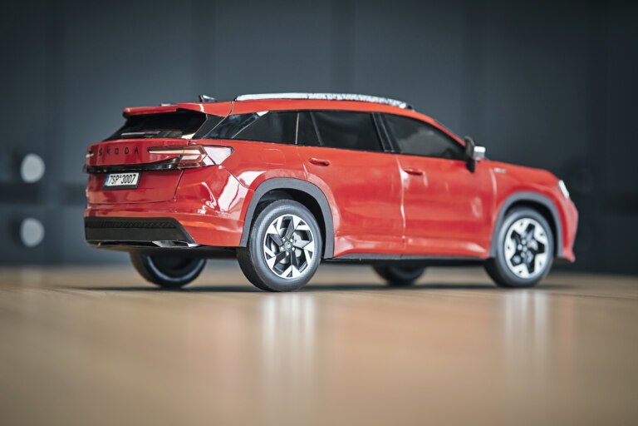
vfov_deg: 16.1
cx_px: 319
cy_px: 213
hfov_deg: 23.9
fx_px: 1506
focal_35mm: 85
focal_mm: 85
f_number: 2.8
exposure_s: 1/125
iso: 250
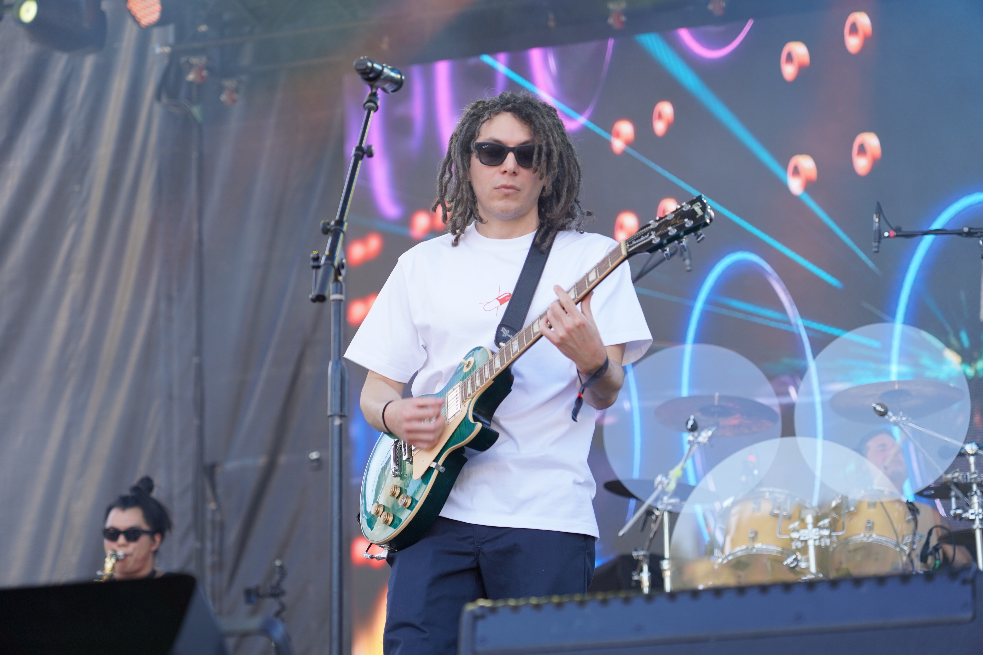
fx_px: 2621
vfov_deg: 14.3
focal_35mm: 96
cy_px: 328
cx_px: 492
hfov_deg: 21.2
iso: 200
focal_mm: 96
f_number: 4
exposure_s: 1/160
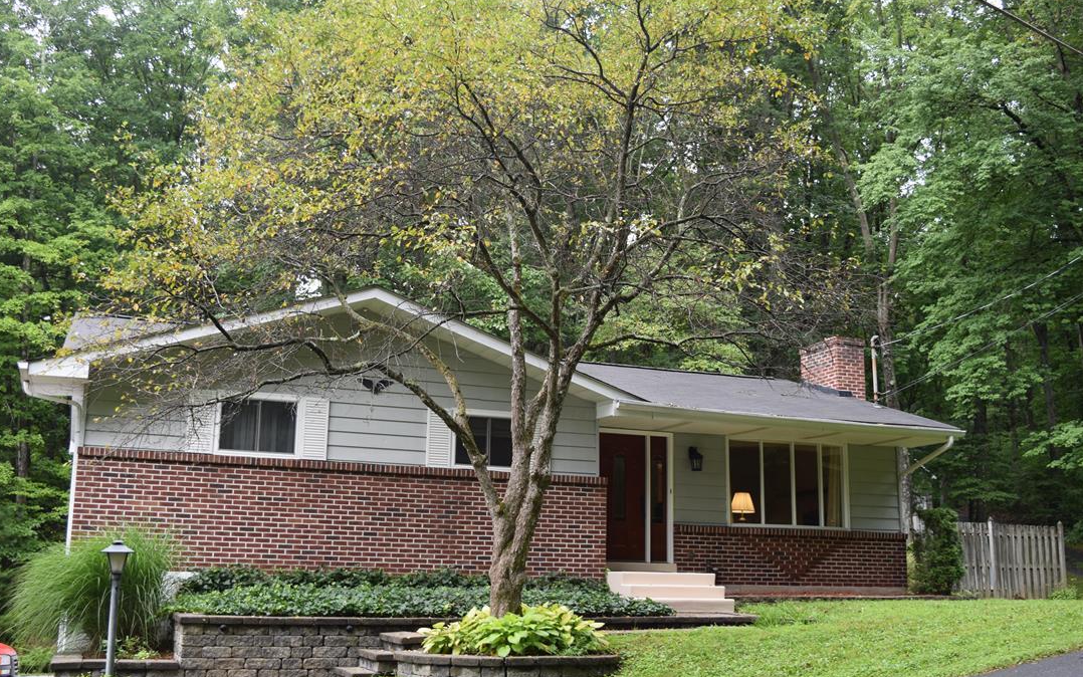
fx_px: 1137
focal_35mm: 39
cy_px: 353
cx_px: 538
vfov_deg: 33.2
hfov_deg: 50.9
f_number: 5
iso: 400
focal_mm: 25
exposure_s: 1/100
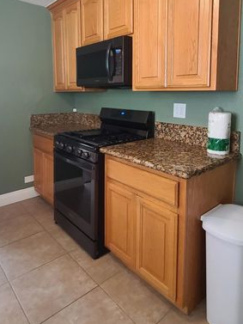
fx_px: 215
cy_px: 113
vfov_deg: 72.1
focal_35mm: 23
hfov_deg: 58.9
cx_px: 128
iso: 500
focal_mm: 2.2
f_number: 2.2
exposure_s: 1/30
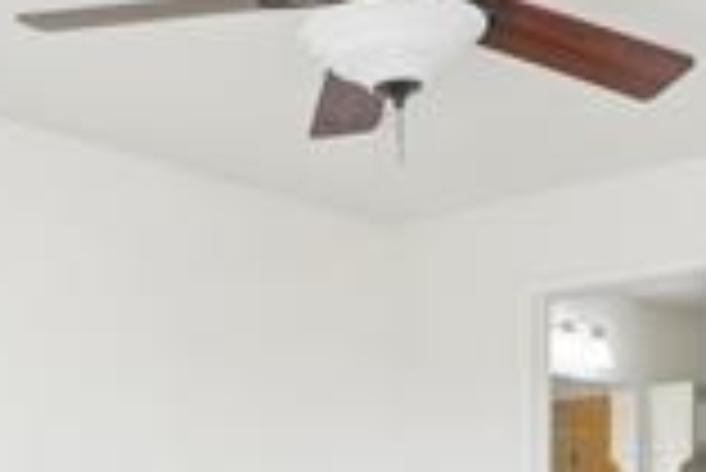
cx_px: 441
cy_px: 535
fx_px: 1197
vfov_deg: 21.1
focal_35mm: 61
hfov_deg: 32.7
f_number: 8
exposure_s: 1/25
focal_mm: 10
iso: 800
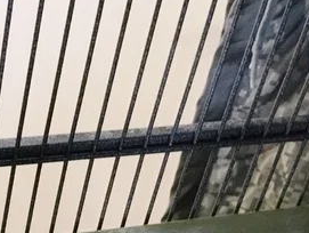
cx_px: -69
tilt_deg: -40.7
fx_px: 796
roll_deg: -6.9
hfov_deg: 20.5
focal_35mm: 89
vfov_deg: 15.5
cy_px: 334
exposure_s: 1/4
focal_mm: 4.15
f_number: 2.2
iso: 160
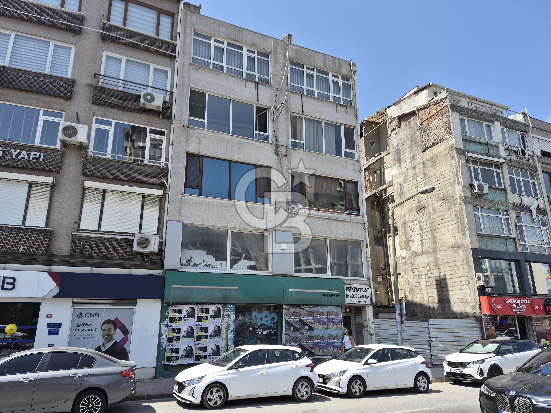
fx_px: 366
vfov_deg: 58.9
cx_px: 276
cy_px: 206
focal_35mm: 23
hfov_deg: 73.9
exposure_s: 1/998
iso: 25
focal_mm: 5.4
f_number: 1.8
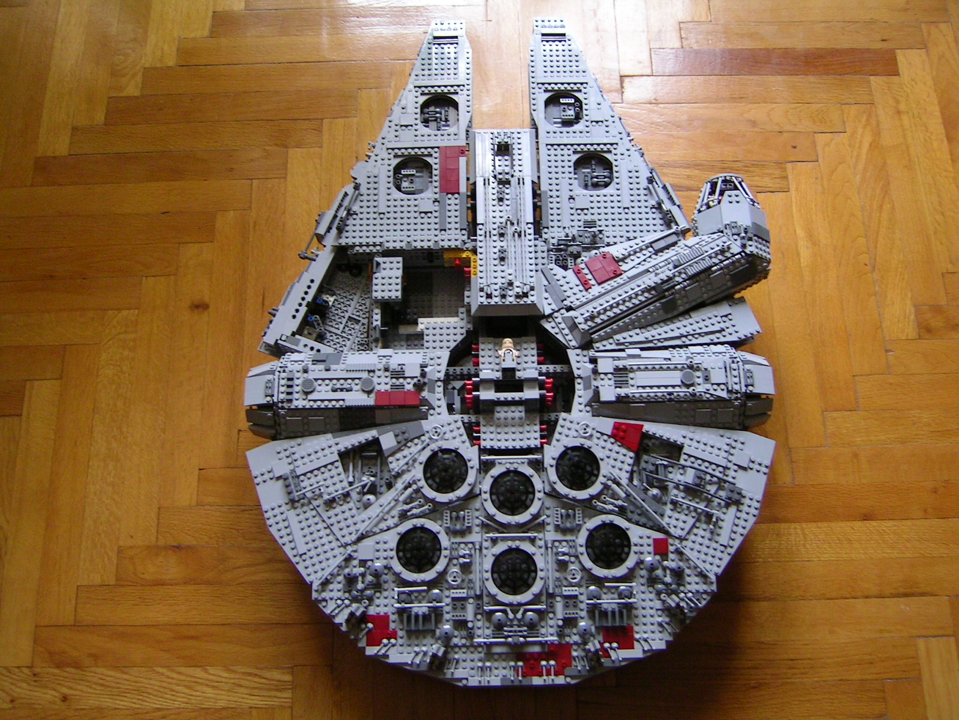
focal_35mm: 36
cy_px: 360
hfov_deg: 51.4
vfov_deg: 39.7
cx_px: 480
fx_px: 997
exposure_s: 1/14.8
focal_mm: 5.6
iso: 100
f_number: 2.8
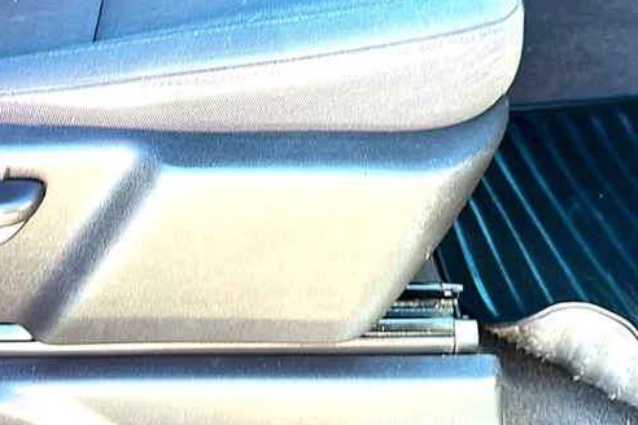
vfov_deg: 35.0
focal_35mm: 37
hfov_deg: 51.1
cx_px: 222
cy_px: 94
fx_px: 656
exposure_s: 1/80
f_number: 1.78
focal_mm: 6.86
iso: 125
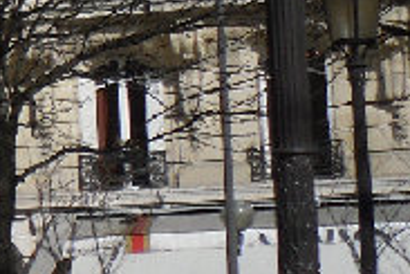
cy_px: 47
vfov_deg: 7.2
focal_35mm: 191
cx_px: -627
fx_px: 2175
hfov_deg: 9.4
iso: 80
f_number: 7.6
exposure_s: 1/291
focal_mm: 6.3
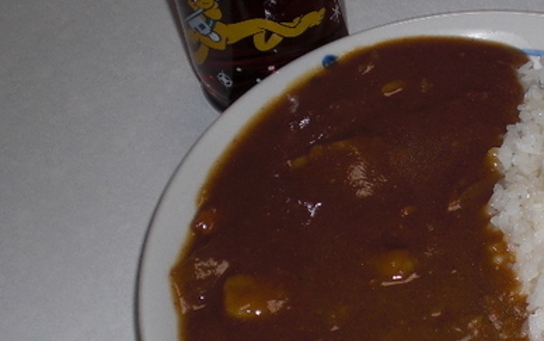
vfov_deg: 15.7
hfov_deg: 24.2
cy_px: 203
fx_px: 1231
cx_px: 498
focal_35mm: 83
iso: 64
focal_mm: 6.3
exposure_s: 1/60
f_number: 3.1
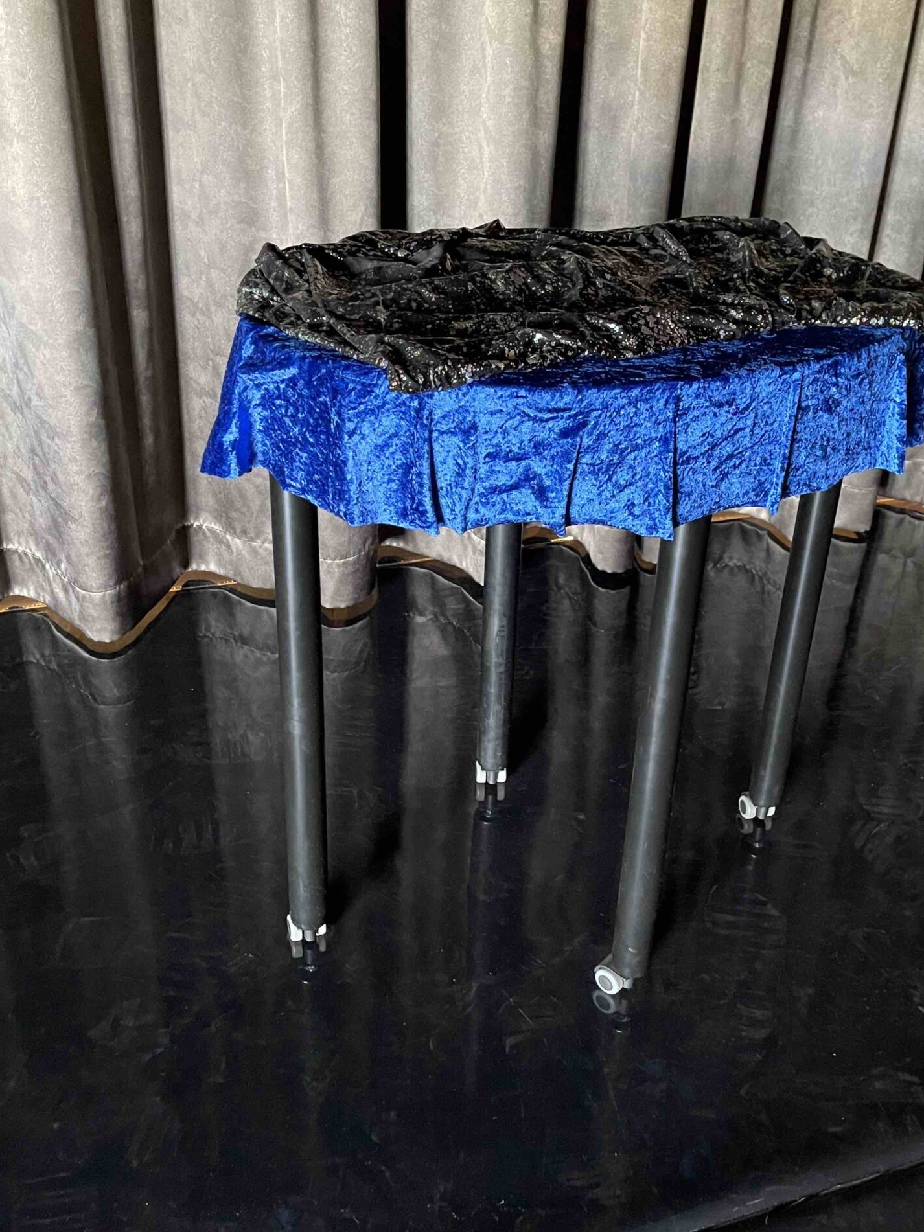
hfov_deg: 40.6
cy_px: 611
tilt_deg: -30.7
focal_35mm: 35
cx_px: 509
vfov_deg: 52.6
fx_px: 1246
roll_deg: -3.4
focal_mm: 5.1
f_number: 1.6
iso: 640
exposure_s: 1/34
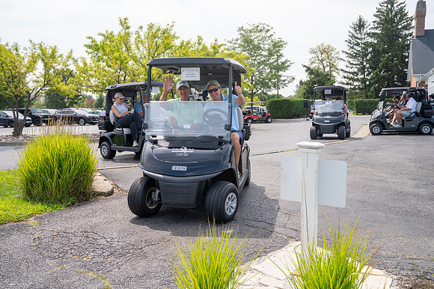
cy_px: 144
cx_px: 217
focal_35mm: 33
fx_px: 398
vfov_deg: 39.9
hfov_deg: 57.3
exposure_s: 1/1250
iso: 250
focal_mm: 33
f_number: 5
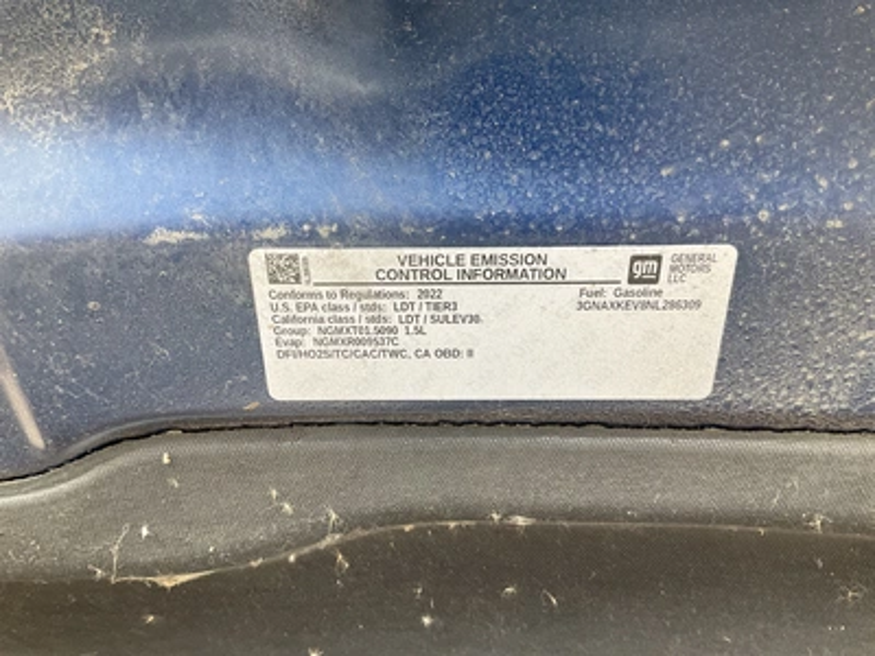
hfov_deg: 61.7
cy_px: 328
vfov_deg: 48.2
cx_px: 438
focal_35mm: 29
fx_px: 733
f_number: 1.8
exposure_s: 1/122
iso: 40
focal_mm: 3
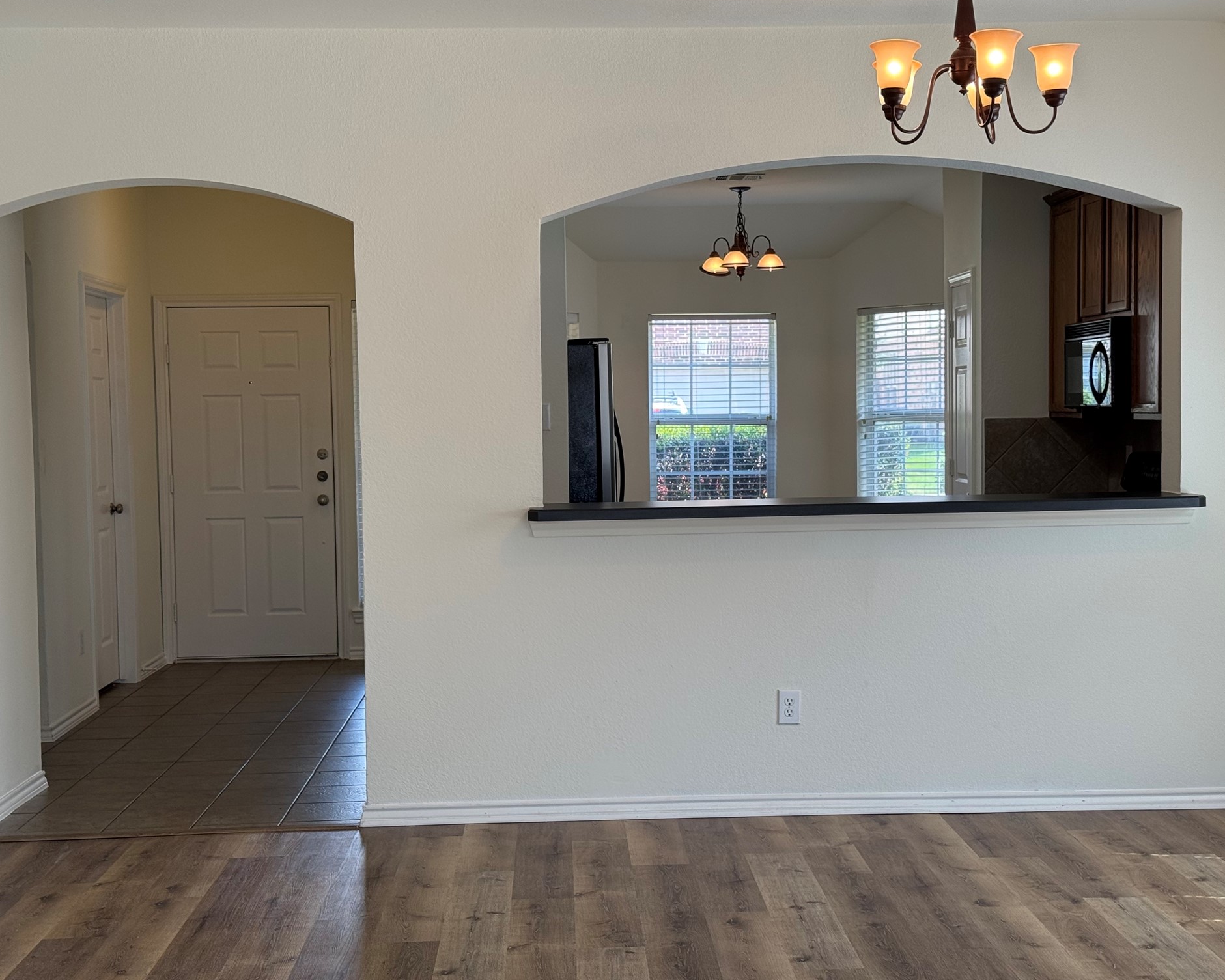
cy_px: 490
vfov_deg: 29.7
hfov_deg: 36.6
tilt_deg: -3.5
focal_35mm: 51
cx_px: 636
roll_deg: +1.2
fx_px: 1849
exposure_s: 1/142
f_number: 1.78
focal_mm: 6.76
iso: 64
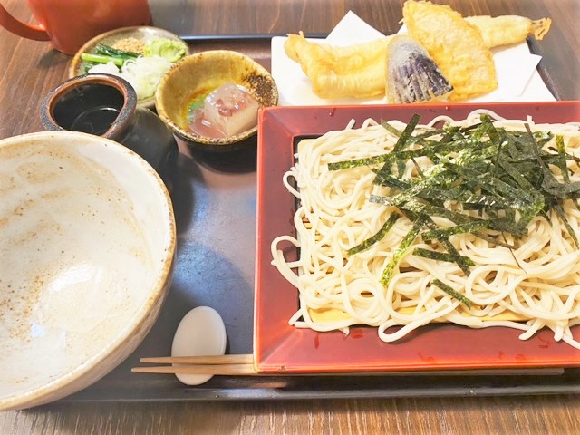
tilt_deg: -57.0
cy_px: 218
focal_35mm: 26
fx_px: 436
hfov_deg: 67.3
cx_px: 290
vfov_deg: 53.1
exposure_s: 1/50
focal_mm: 4.25
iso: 160
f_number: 1.8
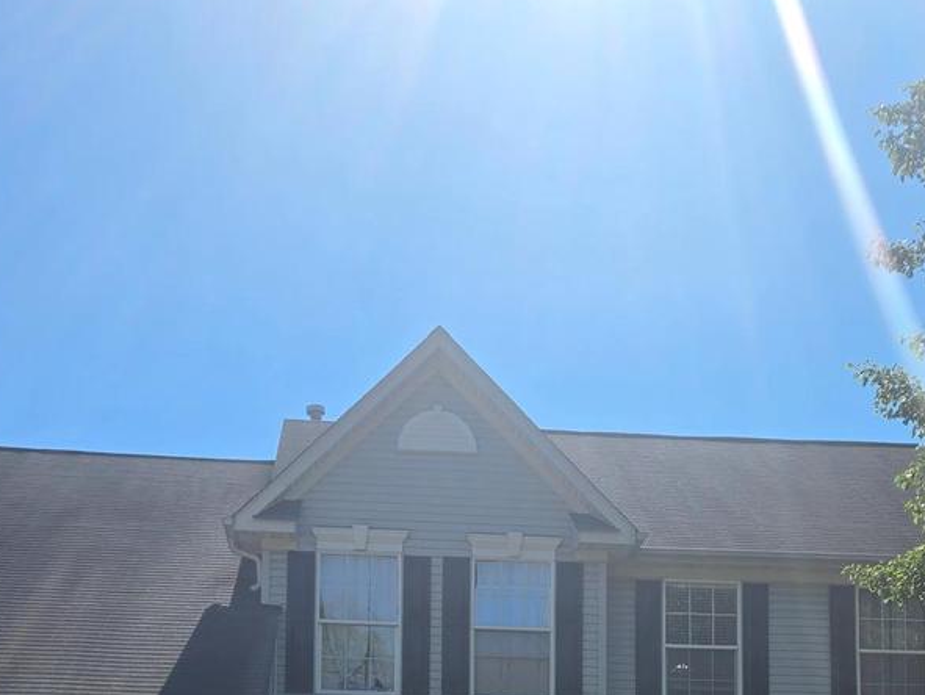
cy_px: 820
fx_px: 1497
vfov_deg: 23.9
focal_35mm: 56
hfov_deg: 34.3
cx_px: 527
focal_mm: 5.4
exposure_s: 1/2921
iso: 32
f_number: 1.8
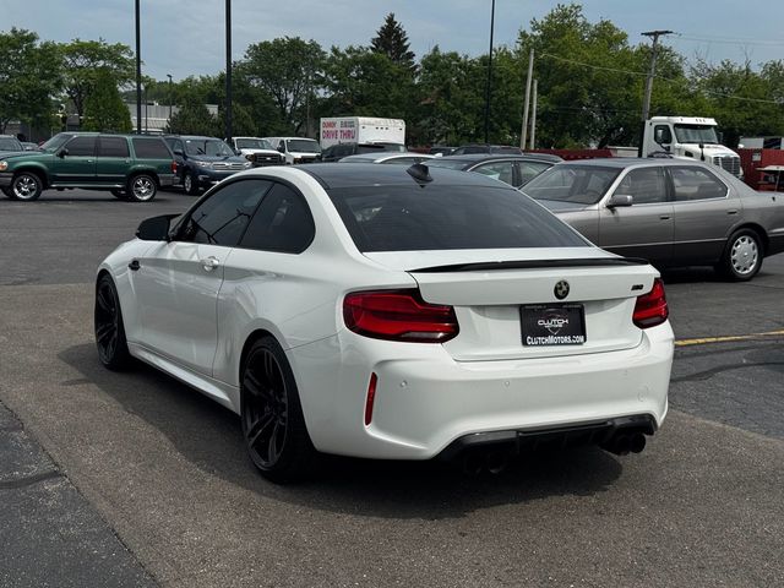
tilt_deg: -7.5
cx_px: 392
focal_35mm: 48
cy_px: 294
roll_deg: -1.8
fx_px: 1087
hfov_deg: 39.7
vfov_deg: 30.3
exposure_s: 1/6410
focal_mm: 6.76
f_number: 1.78
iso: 64
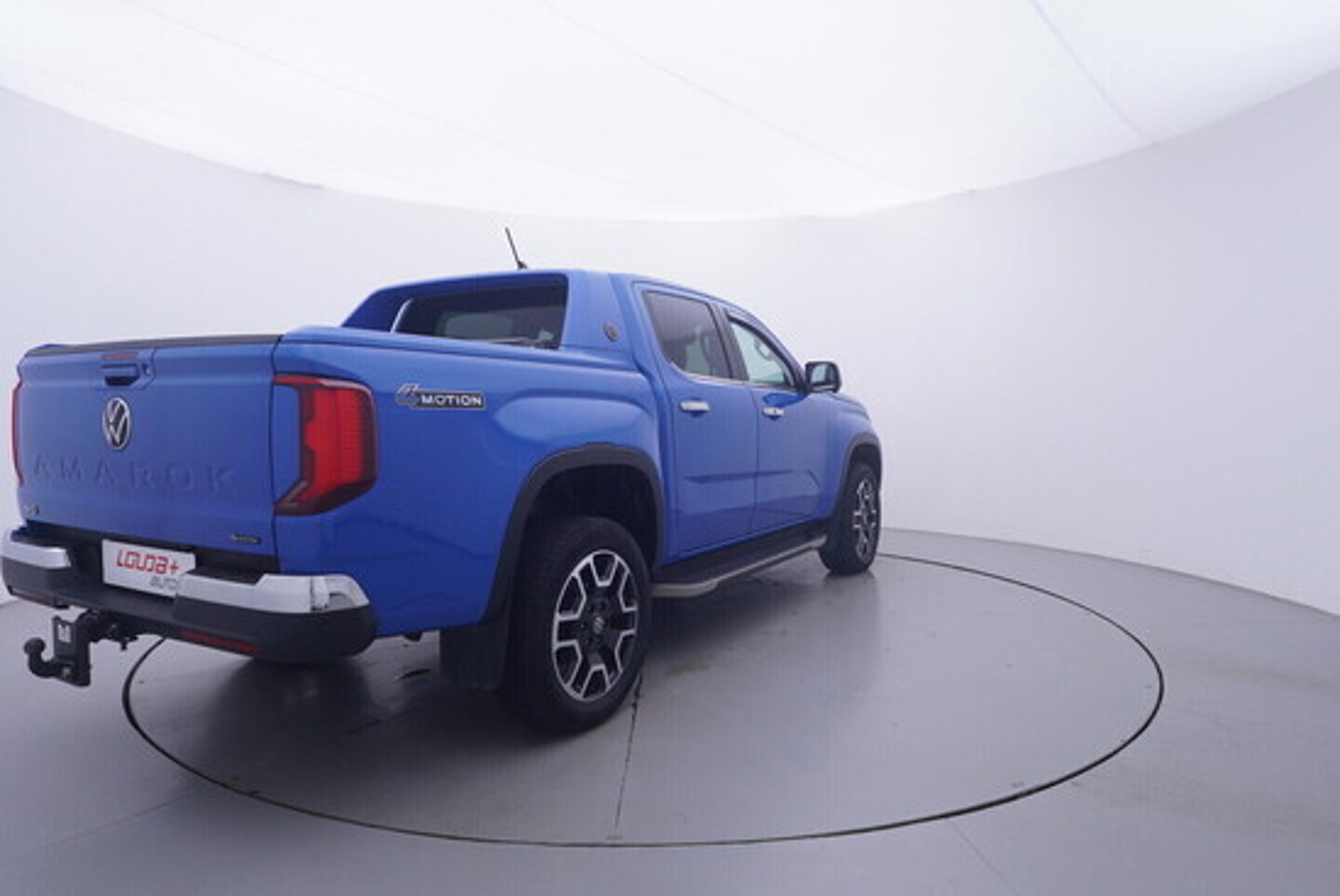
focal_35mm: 22
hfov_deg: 77.3
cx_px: 670
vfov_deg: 56.2
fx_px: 838
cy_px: 448
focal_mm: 15
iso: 200
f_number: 5
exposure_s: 1/80
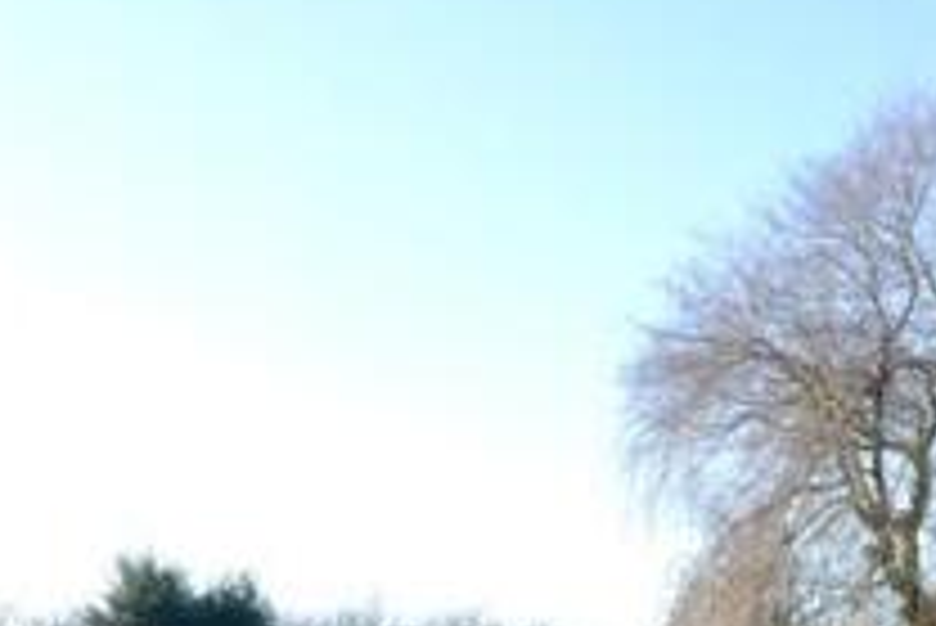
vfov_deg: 15.5
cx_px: 302
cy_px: 772
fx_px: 2211
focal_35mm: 85
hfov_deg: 23.8
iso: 100
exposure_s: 1/160
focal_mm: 18
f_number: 6.3
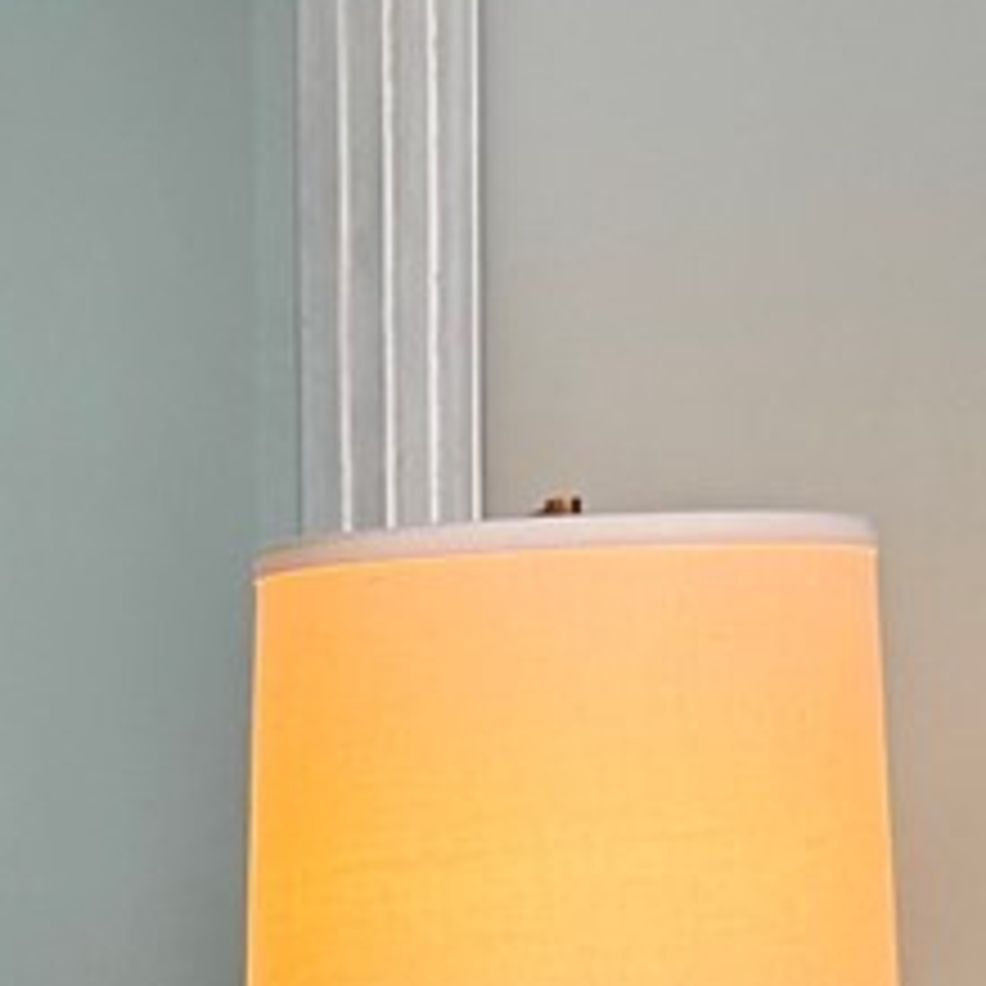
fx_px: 4995
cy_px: 1558
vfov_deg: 10.8
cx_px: -59
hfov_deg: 11.1
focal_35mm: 155
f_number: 1.78
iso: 160
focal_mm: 6.76
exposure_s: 1/120
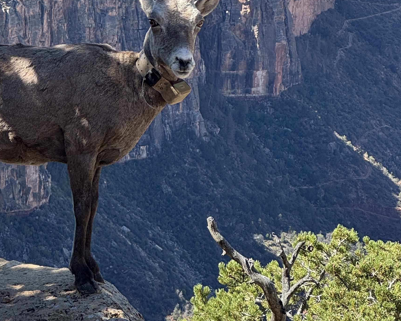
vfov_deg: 8.7
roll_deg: -0.5
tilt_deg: -12.6
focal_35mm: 177
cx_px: 57
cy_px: 117
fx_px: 2101
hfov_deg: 10.9
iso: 25
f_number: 2.8
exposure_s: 1/252
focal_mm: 9
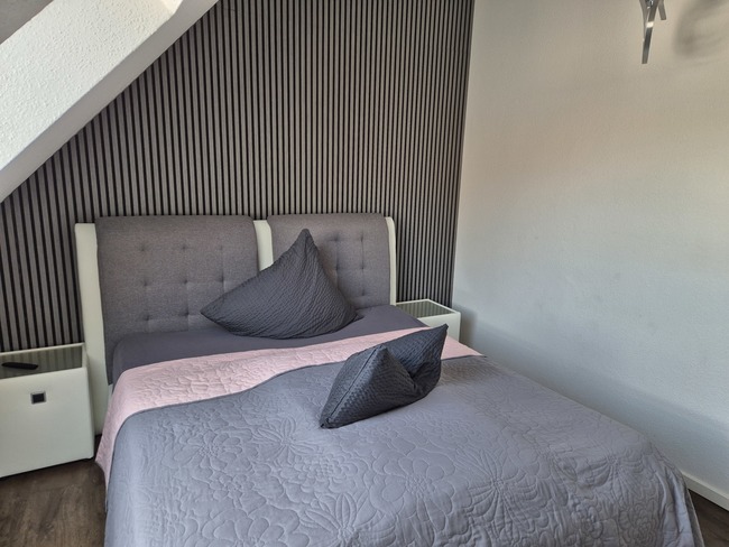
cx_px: 364
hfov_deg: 73.9
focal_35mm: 23
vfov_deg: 58.9
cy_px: 274
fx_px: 485
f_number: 1.8
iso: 80
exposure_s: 1/180
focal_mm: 5.4
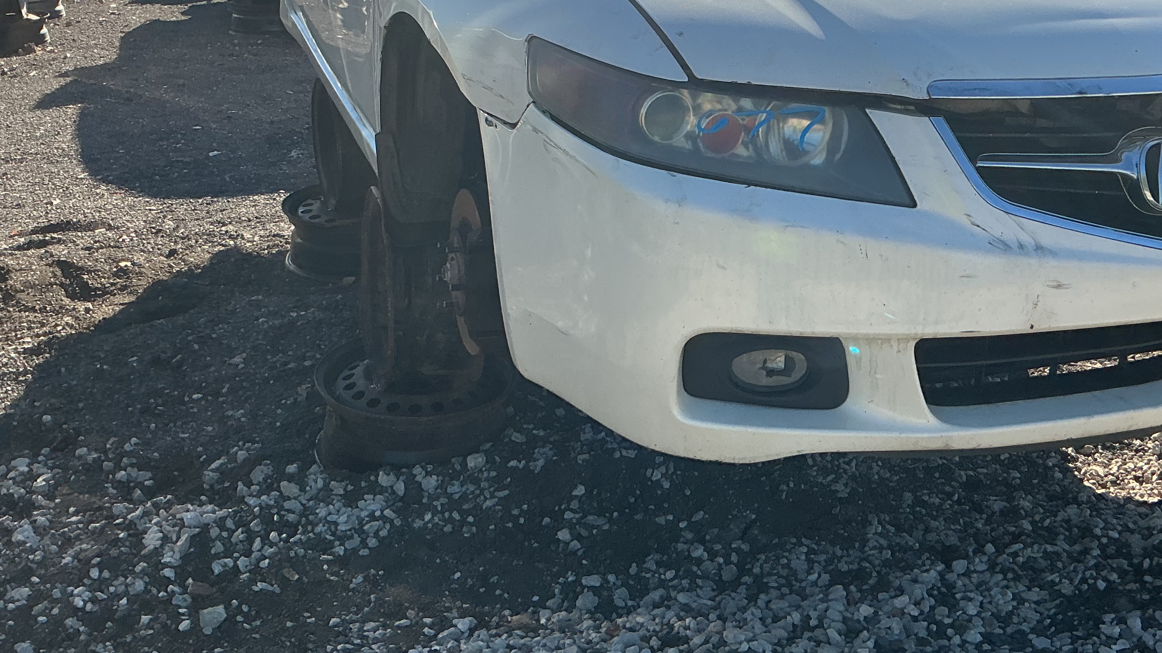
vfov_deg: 26.0
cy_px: 123
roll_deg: -1.4
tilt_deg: -11.0
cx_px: 769
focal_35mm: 45
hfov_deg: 44.8
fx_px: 1386
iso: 25
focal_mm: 3
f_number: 1.8
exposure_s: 1/1311
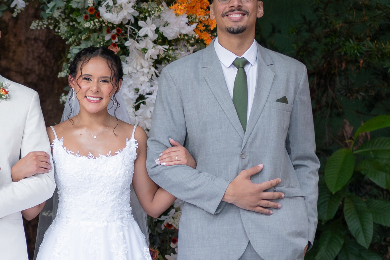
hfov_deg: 19.5
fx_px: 1105
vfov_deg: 13.4
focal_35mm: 102
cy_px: 117
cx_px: 18
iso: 1000
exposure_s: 1/400
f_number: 1.4
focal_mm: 35
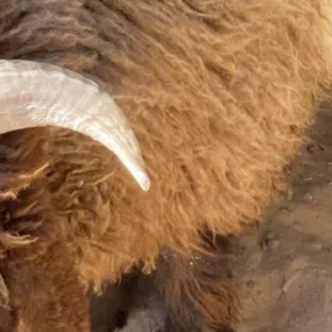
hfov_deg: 13.8
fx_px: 1367
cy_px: -123
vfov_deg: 13.3
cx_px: 245
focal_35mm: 126
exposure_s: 1/477
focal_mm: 4.25
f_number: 1.8
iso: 32
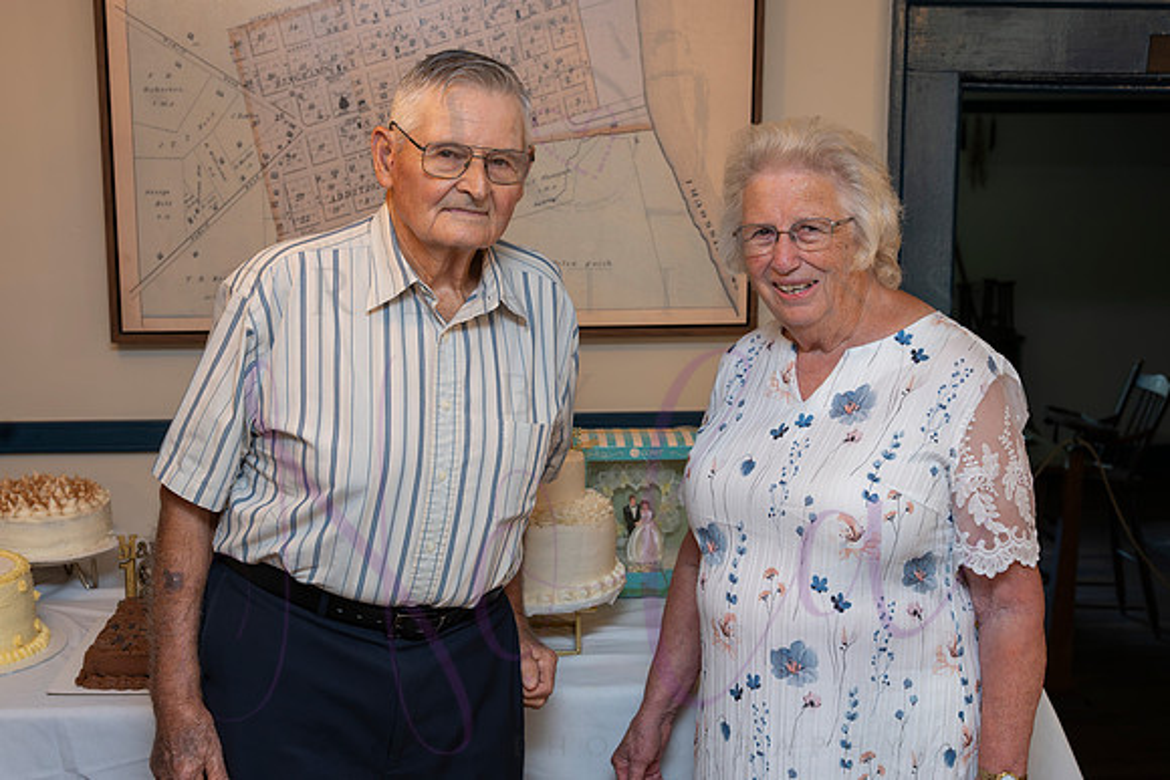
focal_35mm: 47
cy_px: 390
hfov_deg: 42.0
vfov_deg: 28.8
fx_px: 1522
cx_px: 585
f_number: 6.3
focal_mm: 46
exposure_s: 1/60
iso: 800
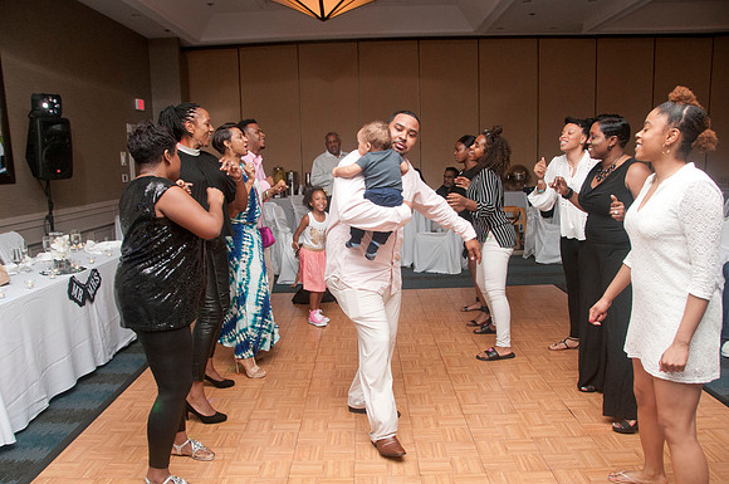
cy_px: 242
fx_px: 546
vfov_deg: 47.8
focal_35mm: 27
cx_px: 364
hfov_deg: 67.5
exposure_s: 1/125
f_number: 5.6
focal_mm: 18
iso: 800
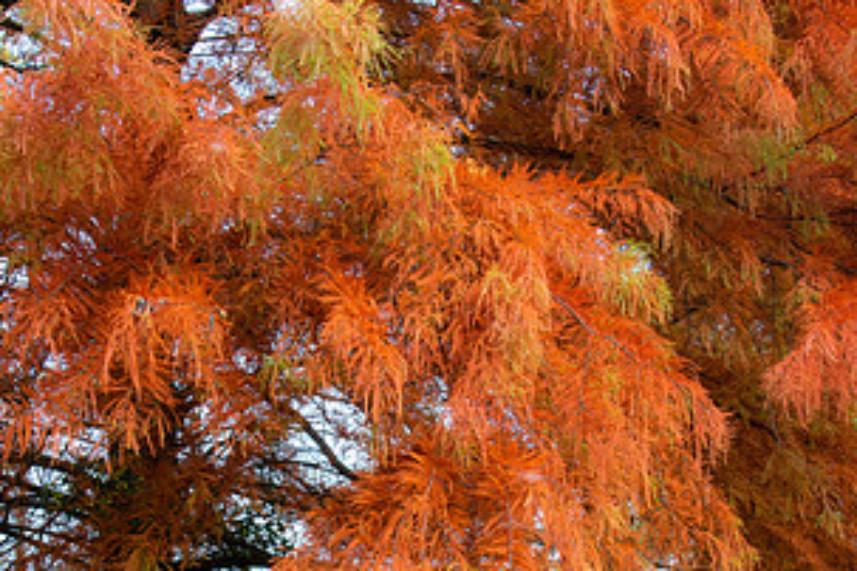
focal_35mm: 67
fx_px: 1595
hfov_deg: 30.0
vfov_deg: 19.9
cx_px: 334
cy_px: 513
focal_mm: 35
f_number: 13
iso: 100
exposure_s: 1/4
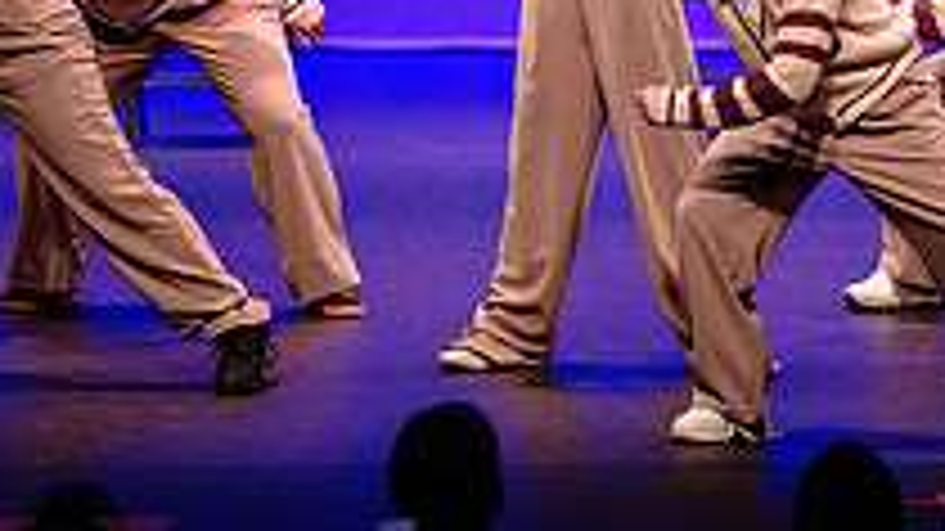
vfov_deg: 4.1
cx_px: 896
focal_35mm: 296
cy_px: -109
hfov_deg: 7.3
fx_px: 7415
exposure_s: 1/400
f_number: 2.8
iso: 1250
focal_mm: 90
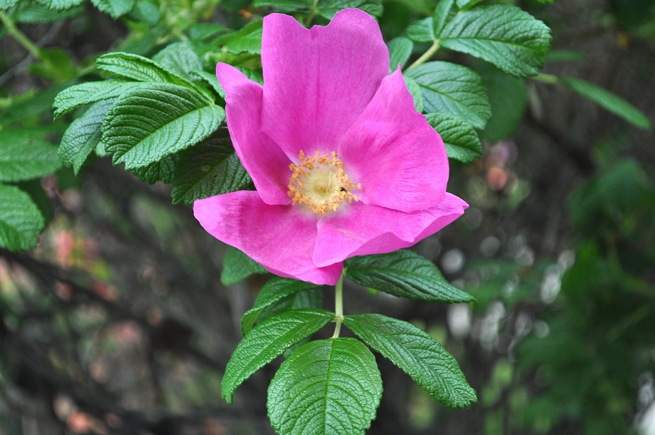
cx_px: 328
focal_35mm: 82
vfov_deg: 16.5
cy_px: 218
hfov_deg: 24.6
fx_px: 1499
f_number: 5.6
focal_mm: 55
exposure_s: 1/125
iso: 360
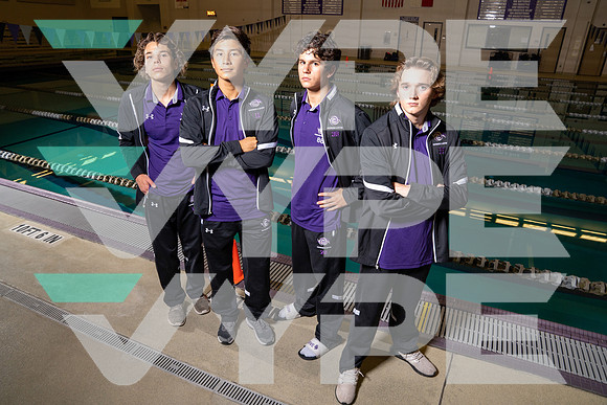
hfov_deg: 73.7
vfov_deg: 53.2
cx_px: 304
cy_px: 202
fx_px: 405
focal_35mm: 24
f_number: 8
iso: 320
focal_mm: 24
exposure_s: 1/250
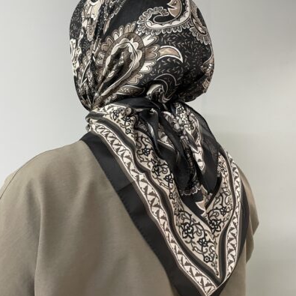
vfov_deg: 52.4
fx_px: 300
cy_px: 128
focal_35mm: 31
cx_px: 148
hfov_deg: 52.5
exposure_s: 1/33
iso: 400
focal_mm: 4.2
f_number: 1.6
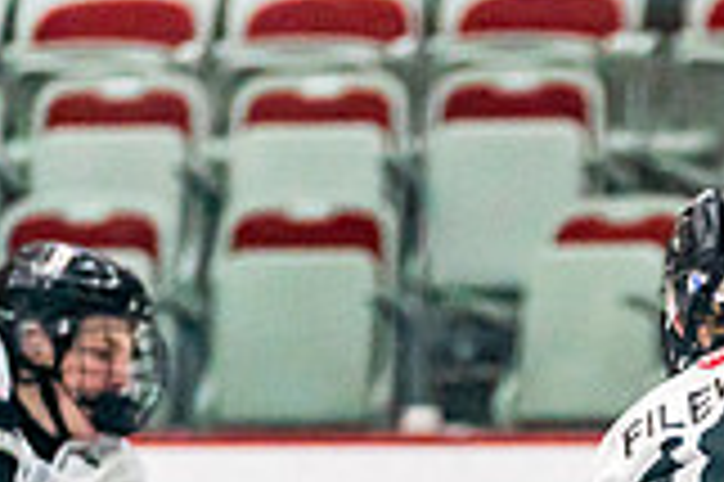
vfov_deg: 2.1
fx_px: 12958
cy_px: 858
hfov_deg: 3.2
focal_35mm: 645
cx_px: 917
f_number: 2.8
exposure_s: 1/1250
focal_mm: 144
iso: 3200
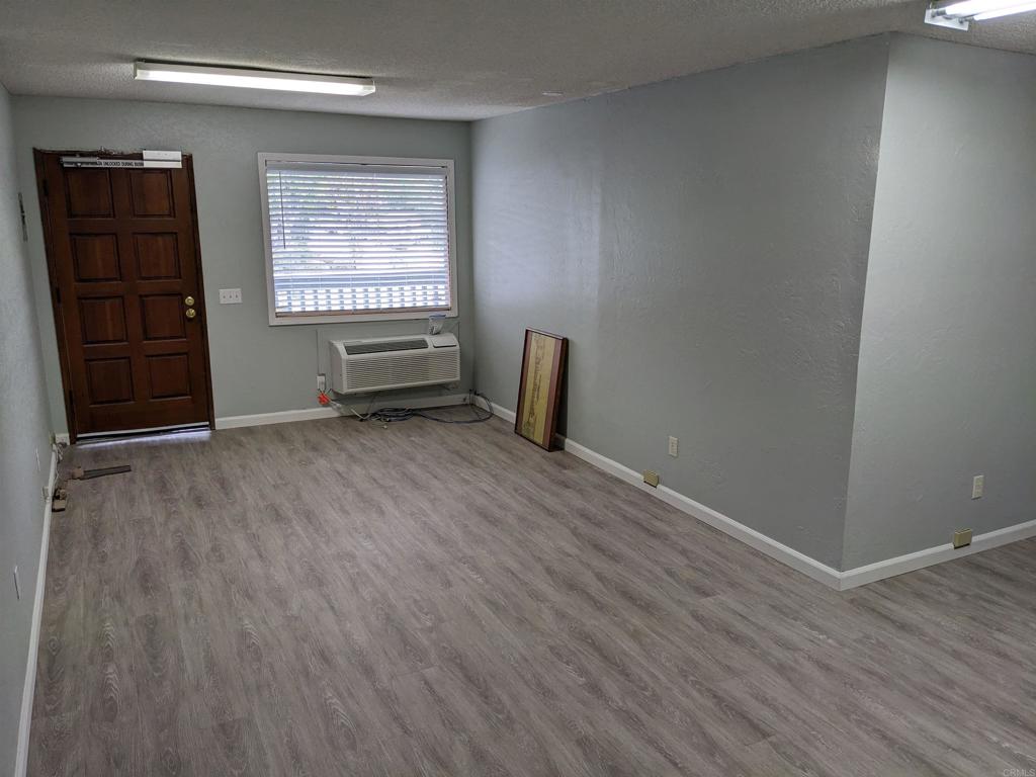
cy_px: 388
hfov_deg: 65.3
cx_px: 518
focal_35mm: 27
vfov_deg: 51.4
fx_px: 808
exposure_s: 1/120
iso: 81
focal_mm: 4.38
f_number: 1.73
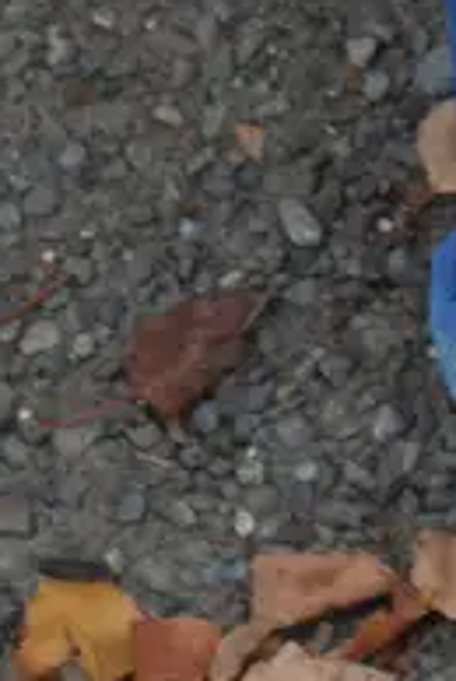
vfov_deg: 7.3
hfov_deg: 4.7
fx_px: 5187
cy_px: -469
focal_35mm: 274
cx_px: 1582
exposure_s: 1/80
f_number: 5.3
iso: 200
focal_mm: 25
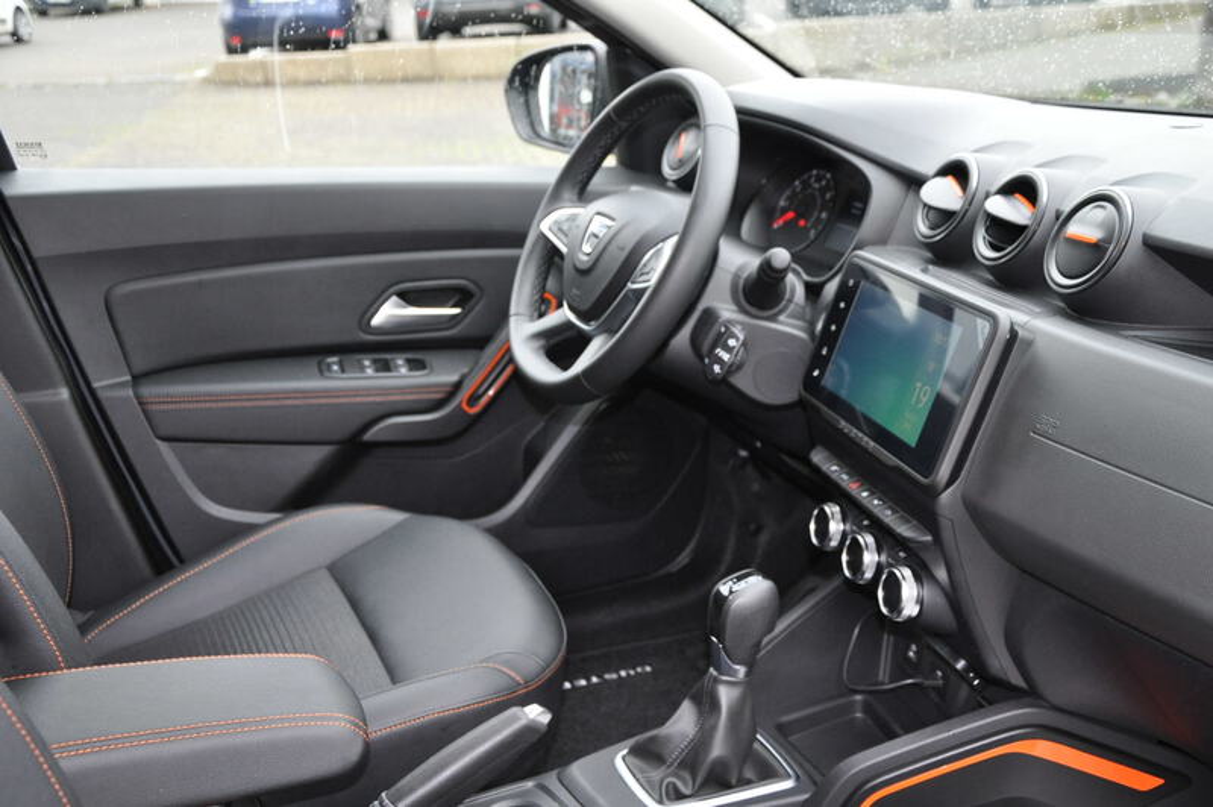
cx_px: 606
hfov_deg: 49.6
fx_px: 1313
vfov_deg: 34.2
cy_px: 404
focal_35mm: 39
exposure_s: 1/100
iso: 800
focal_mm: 26
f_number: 4
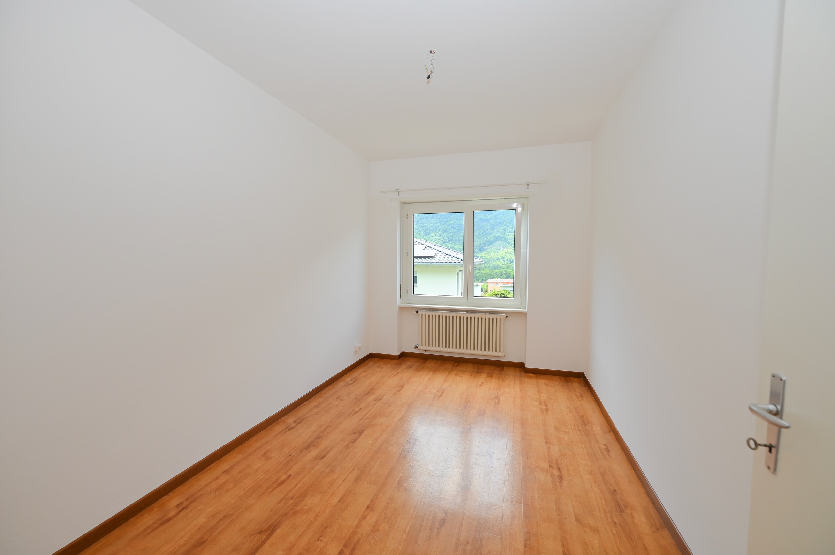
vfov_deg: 81.1
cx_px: 418
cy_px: 278
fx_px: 324
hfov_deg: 104.3
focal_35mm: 14
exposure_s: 1/125
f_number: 5.6
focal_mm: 14
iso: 200
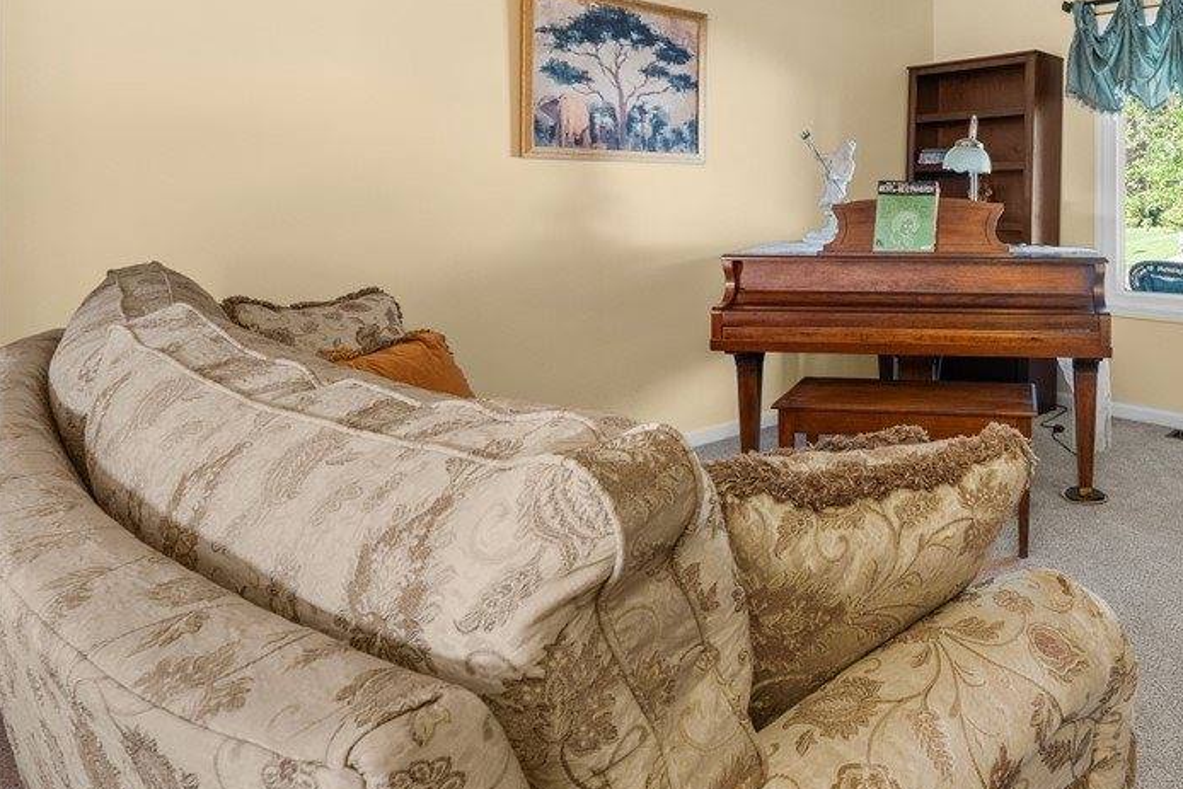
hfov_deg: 65.9
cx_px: 921
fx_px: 822
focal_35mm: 25
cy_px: 203
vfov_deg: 49.4
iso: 800
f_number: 11
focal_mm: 16
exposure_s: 1/1.25
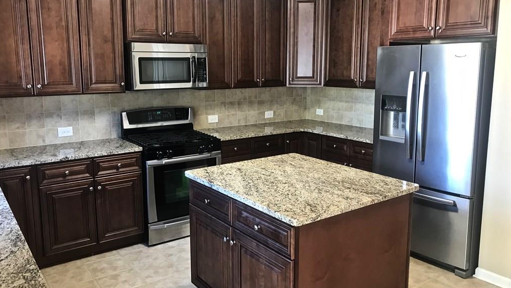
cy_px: 132
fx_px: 420
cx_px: 258
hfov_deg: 62.6
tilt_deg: -8.1
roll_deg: -0.2
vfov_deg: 37.7
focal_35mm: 31
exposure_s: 1/15
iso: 40
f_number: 1.8
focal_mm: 3.99
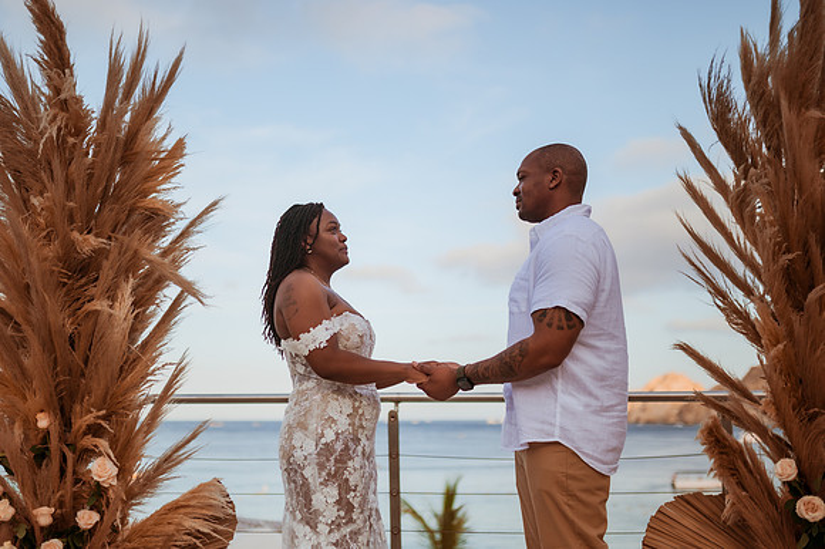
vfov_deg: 33.4
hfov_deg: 48.4
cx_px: 358
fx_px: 916
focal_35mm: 40
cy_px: 291
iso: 250
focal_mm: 35
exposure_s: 1/8000
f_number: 1.4
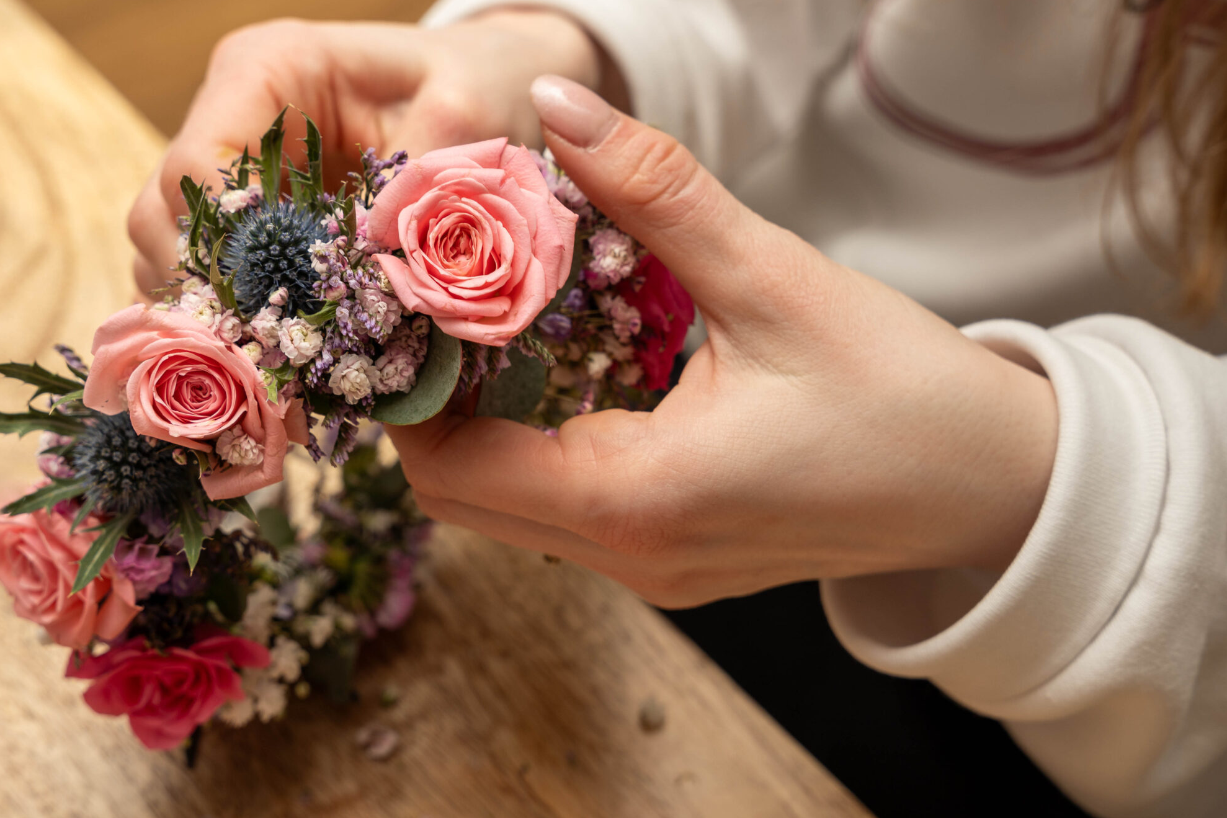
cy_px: 336
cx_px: 459
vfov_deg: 20.4
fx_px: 2272
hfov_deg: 30.1
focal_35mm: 67
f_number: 5.6
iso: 160
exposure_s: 1/160
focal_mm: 51.5
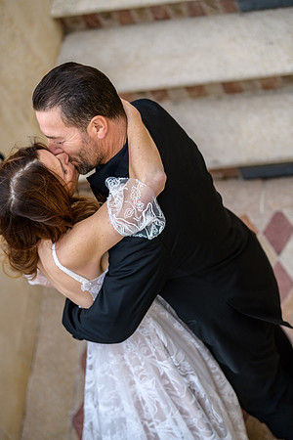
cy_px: 220
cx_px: 146
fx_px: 952
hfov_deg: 17.5
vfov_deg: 26.0
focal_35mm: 78
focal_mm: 78
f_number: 2.8
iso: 400
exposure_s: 1/2000
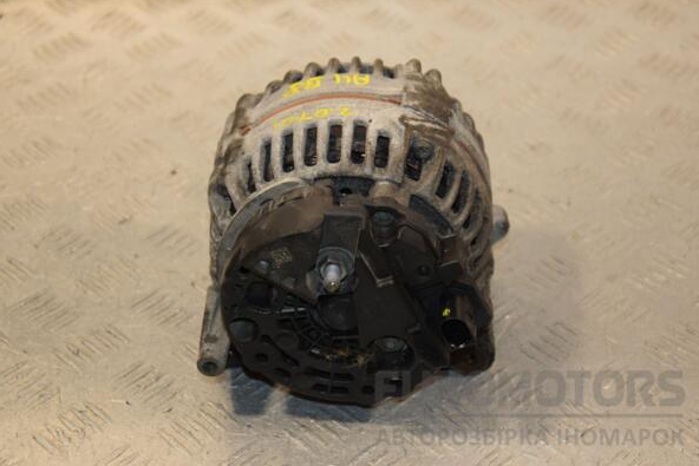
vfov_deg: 17.3
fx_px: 1534
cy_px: 231
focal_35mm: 79
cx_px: 353
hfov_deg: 25.7
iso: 800
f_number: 5.6
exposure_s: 1/200
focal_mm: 52
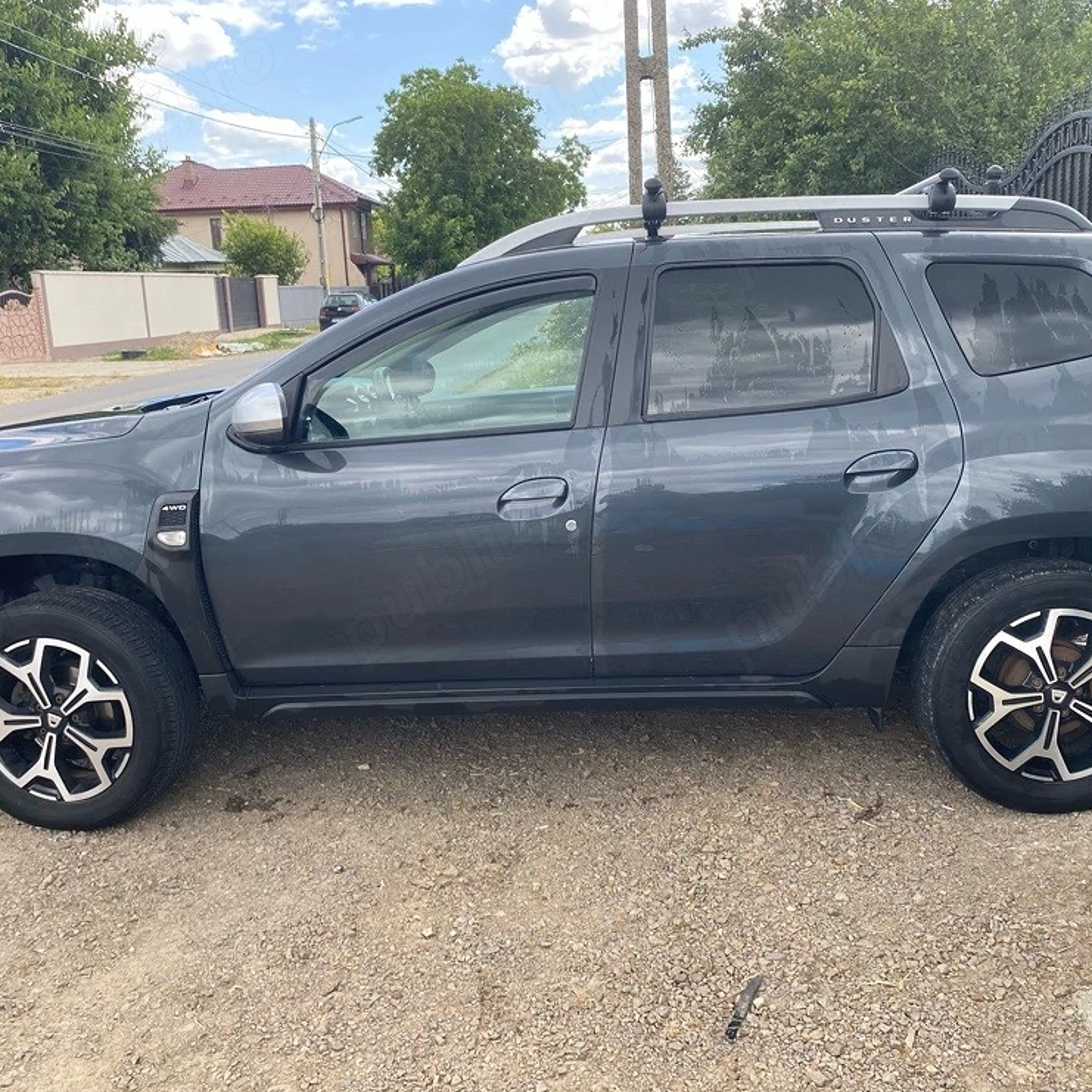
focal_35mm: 31
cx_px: 595
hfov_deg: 52.5
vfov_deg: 52.5
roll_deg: +1.7
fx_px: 1106
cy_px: 550
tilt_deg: -13.1
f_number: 1.8
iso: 32
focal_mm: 4.25
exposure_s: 1/519
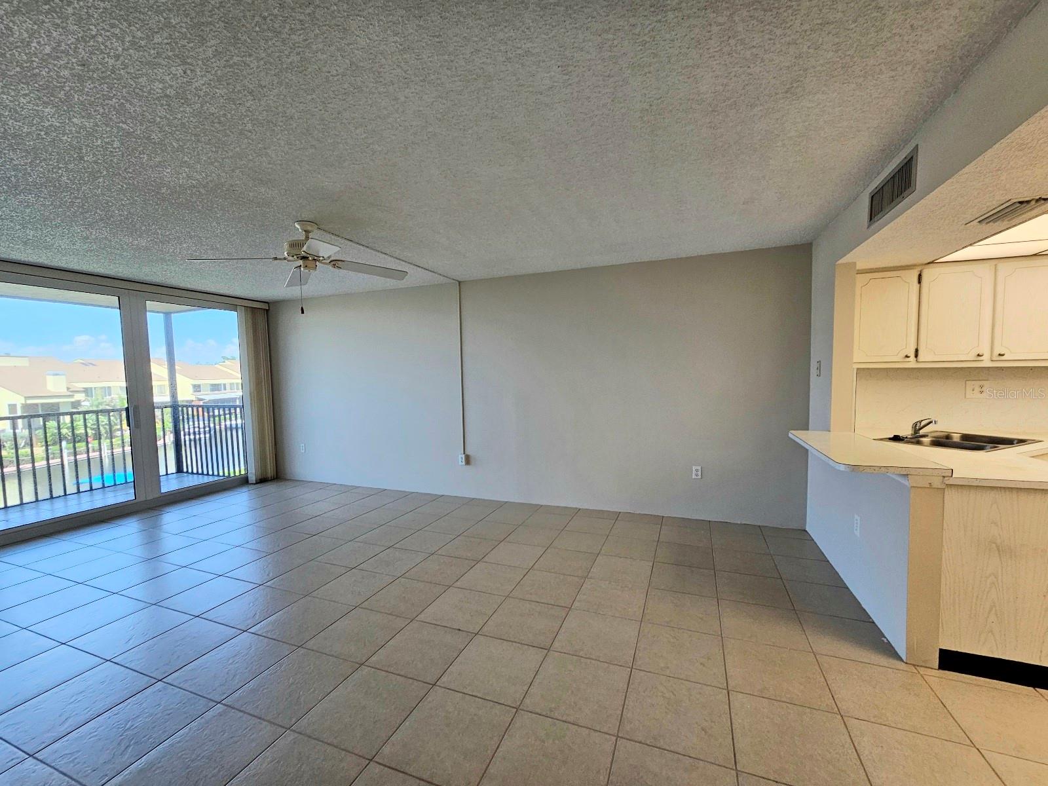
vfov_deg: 89.9
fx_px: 394
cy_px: 393
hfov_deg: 106.2
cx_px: 524
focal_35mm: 13
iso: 80
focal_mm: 2.2
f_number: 2.2
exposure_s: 1/60.2
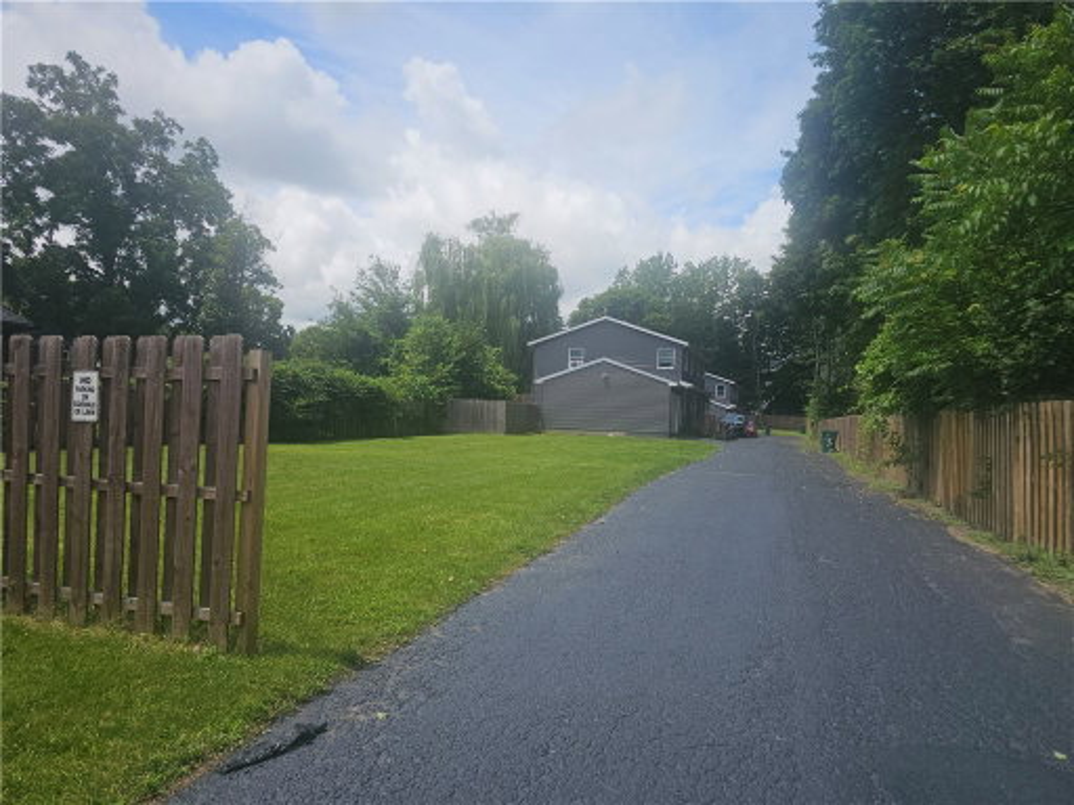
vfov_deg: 58.9
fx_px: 714
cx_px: 537
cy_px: 402
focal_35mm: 23
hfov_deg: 73.9
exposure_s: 1/912
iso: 10
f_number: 1.7
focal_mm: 6.3
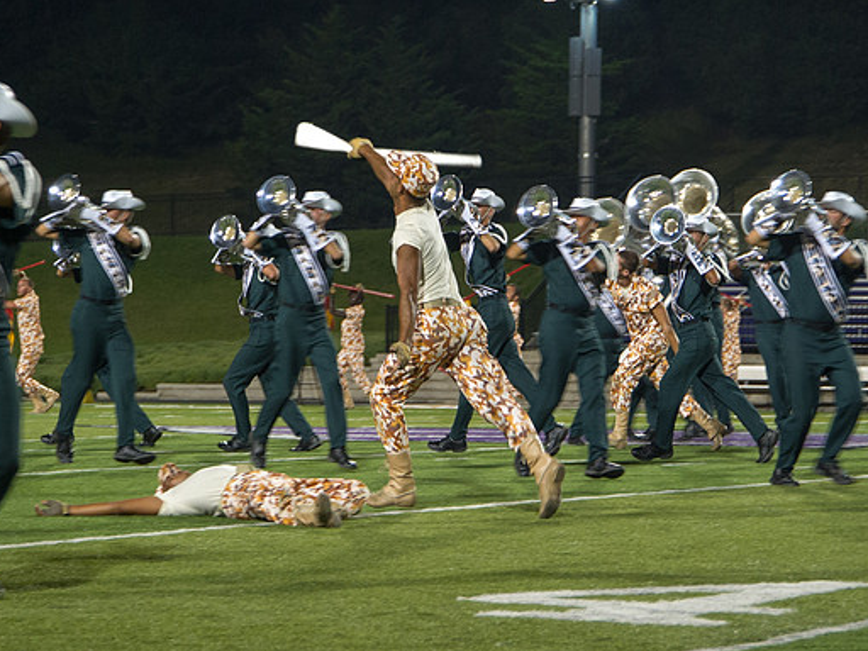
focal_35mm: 140
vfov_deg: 10.6
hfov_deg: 14.1
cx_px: 426
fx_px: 3511
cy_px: 303
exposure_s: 1/160
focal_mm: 75
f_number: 5.3
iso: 2000
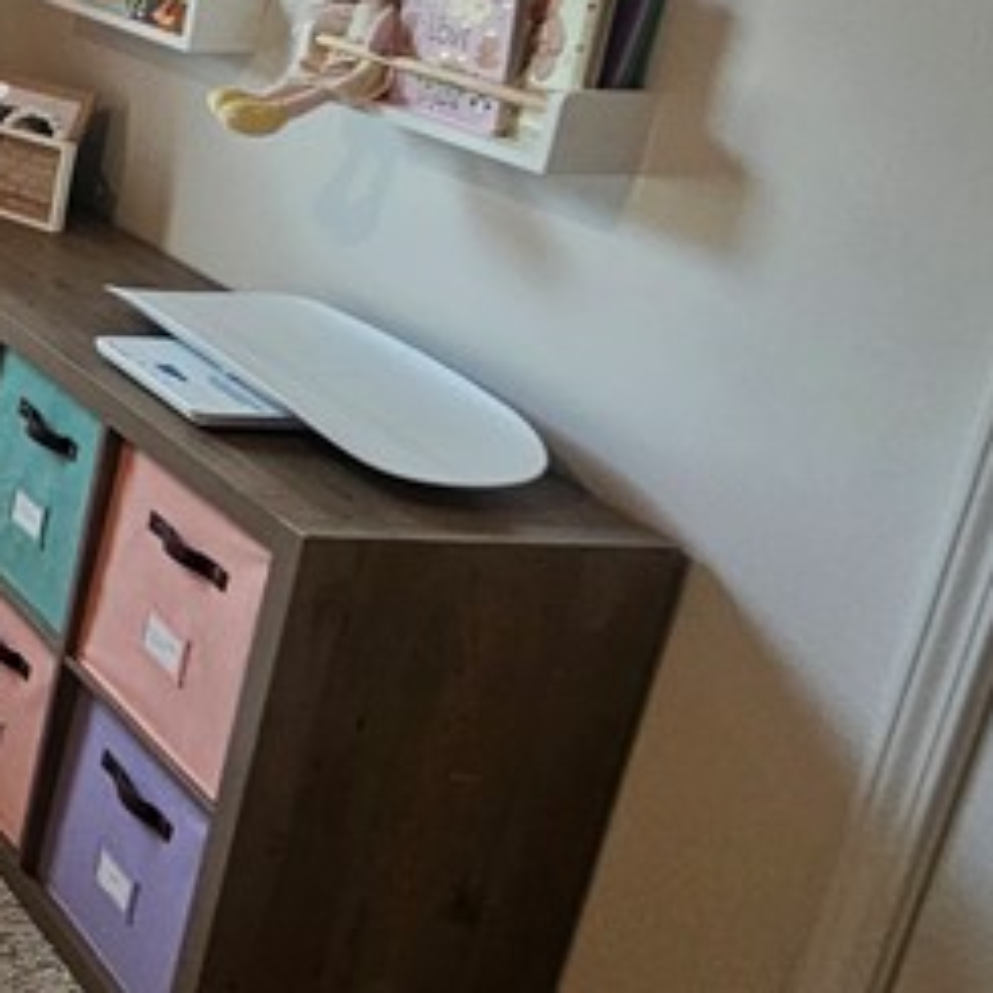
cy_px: 150
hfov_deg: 20.0
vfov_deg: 33.9
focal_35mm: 48
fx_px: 1558
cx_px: -944
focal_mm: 2.2
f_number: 2.2
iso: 160
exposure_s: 1/60
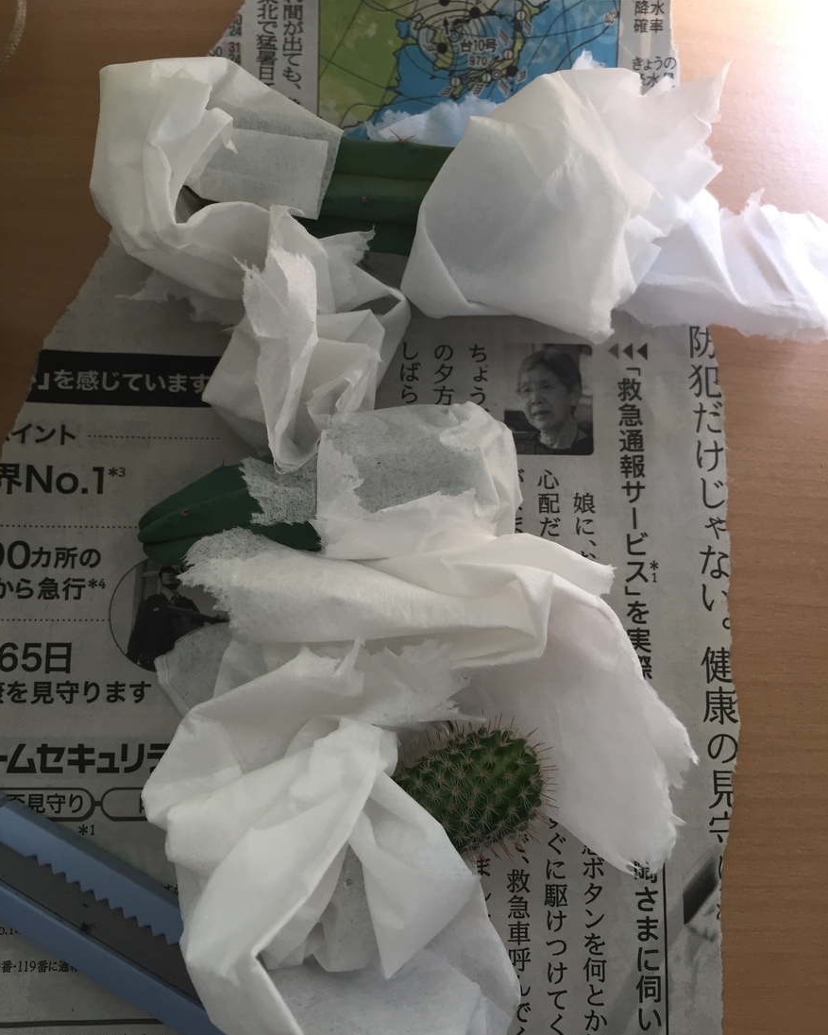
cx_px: 406
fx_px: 949
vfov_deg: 57.1
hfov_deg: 47.1
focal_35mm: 31
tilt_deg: -80.5
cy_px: 483
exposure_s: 1/40
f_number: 2.2
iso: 32
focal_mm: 4.15
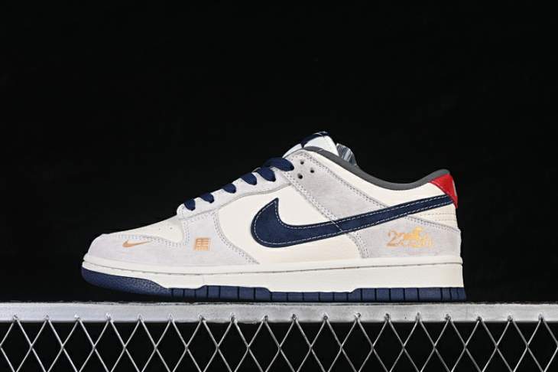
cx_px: 279
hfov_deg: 27.0
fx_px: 1162
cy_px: 186
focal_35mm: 75
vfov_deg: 18.2
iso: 160
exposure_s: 1/80
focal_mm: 50
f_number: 8
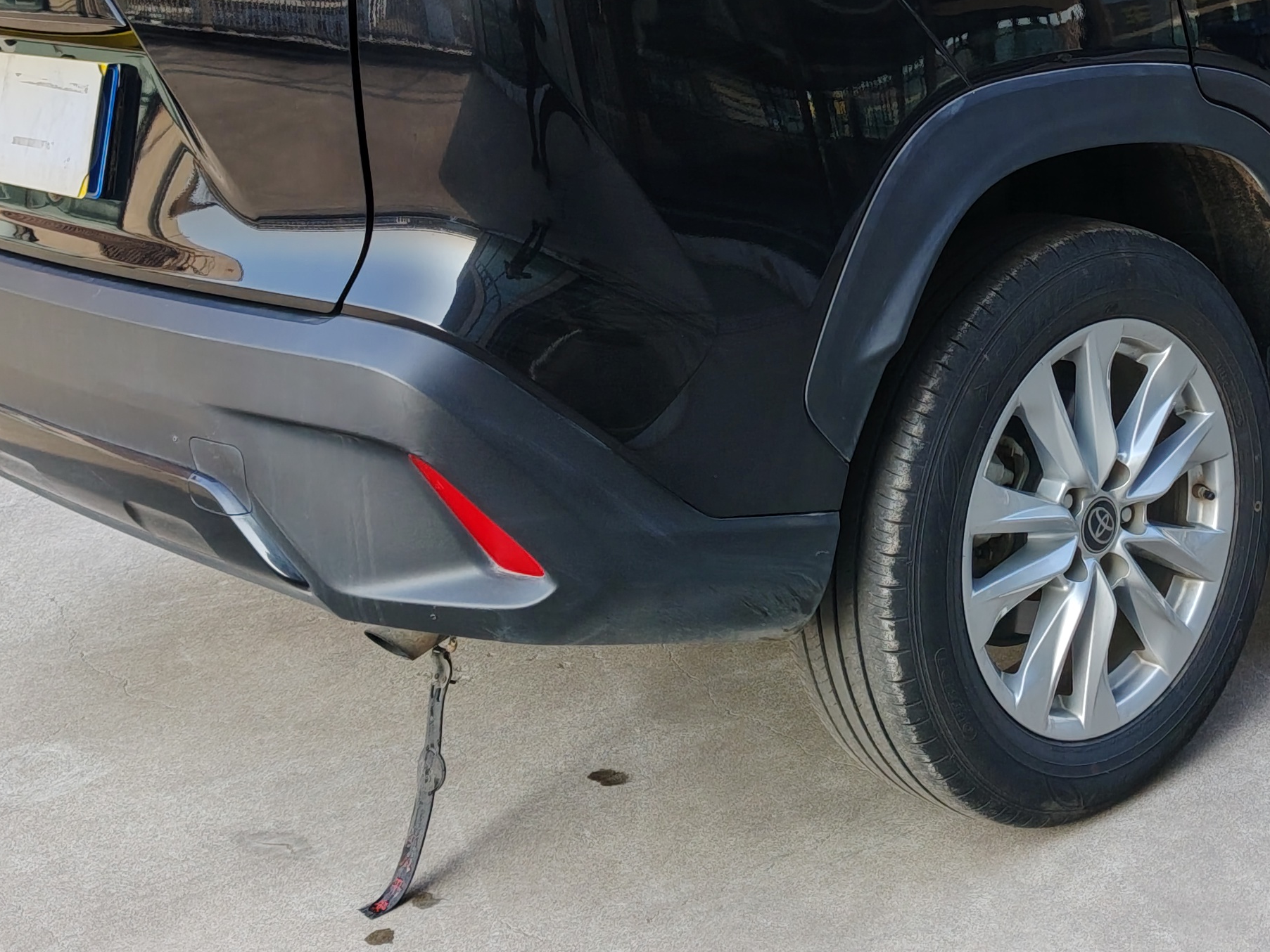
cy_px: 109
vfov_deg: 24.2
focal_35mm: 59
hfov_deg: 31.9
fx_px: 2165
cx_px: 1007
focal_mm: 4.84
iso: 100
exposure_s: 1/597
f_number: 1.88
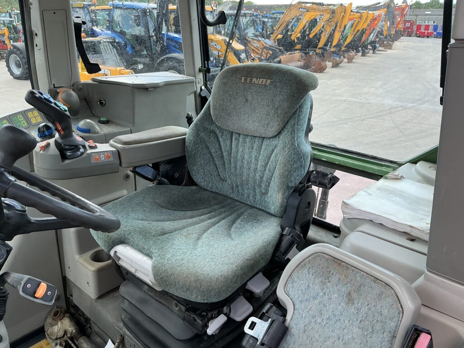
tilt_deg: -20.1
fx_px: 375
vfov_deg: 49.7
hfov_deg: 63.4
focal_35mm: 28
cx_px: 232
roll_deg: +0.2
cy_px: 174
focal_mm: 3
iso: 20
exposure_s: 1/147
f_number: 1.8
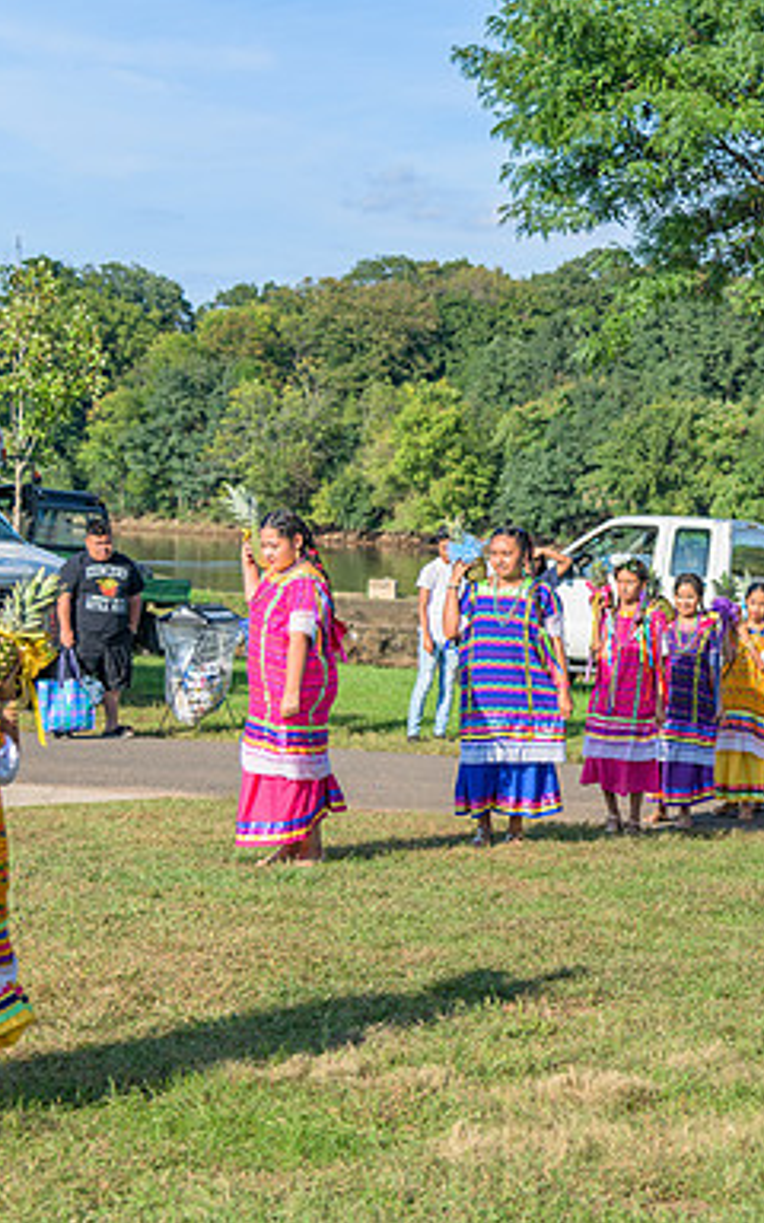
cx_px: 751
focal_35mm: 77
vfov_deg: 26.8
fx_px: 2565
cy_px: 610
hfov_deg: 16.6
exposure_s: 1/200
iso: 64
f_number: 4
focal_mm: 50
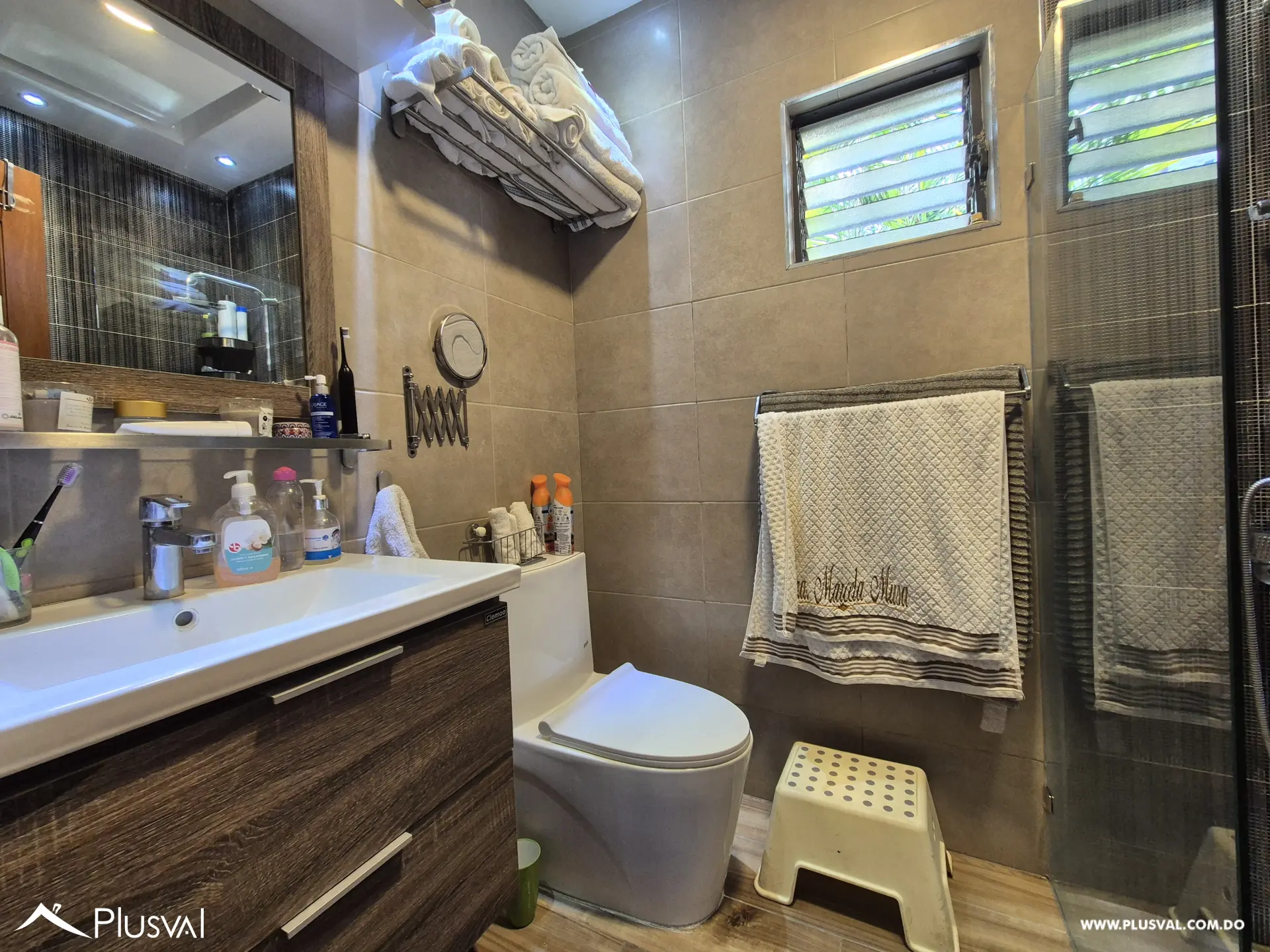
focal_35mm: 13
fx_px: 477
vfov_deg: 89.9
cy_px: 476
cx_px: 635
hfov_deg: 106.2
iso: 200
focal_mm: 2.2
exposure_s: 1/60
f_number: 2.2
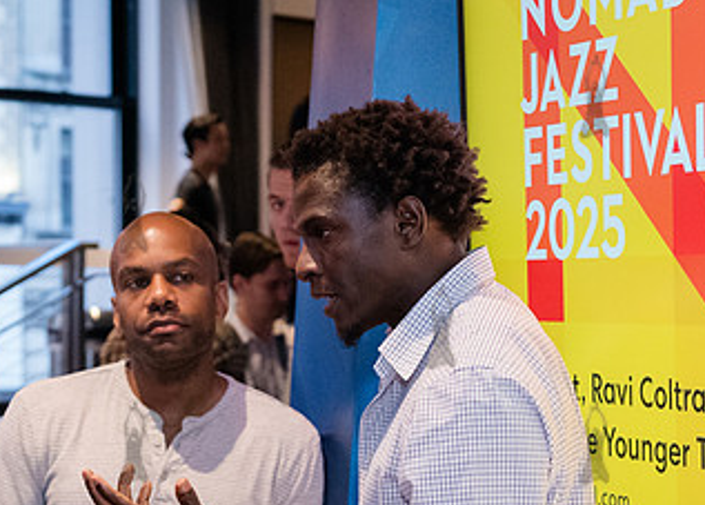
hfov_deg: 17.3
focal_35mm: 115
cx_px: 235
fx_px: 2305
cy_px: 474
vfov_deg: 12.4
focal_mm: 55
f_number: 3.5
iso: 6400
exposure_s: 1/250
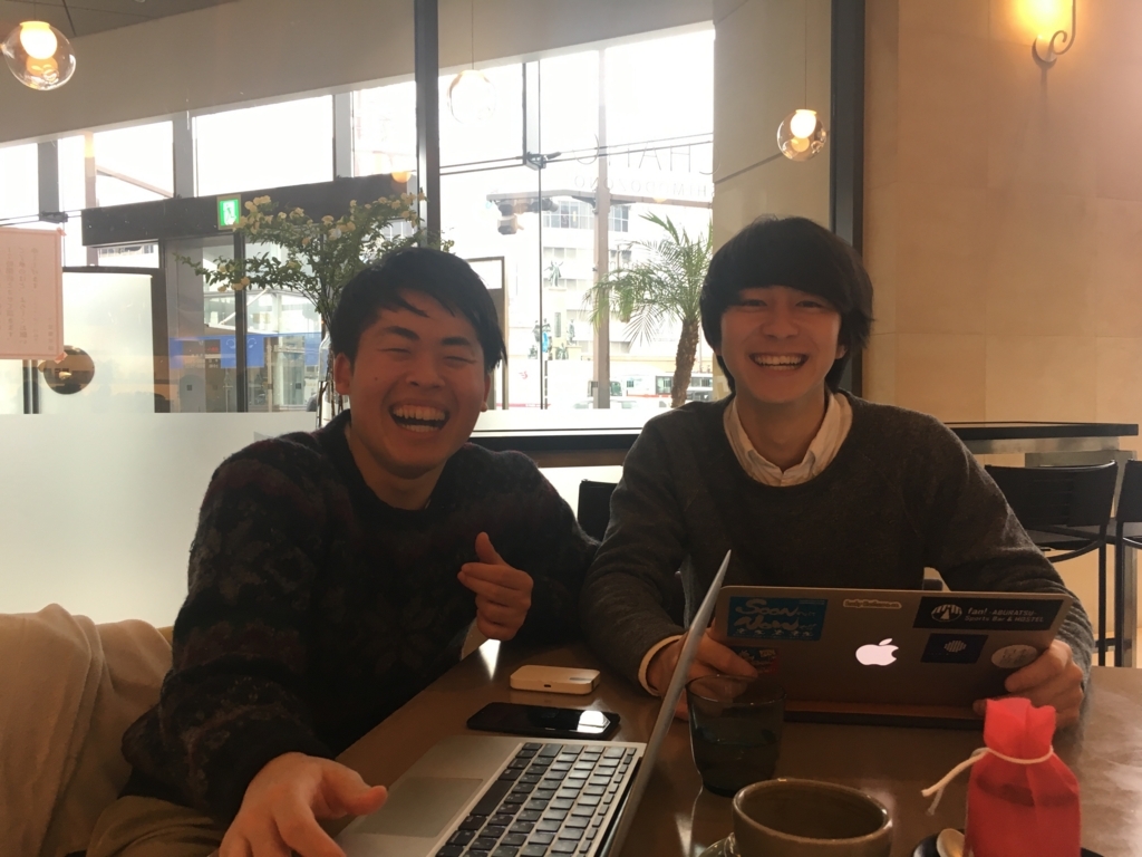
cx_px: 571
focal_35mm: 29
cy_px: 428
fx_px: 957
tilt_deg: -2.2
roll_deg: +0.0
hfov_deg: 61.7
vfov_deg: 48.2
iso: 50
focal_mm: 4.15
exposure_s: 1/30
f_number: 2.2
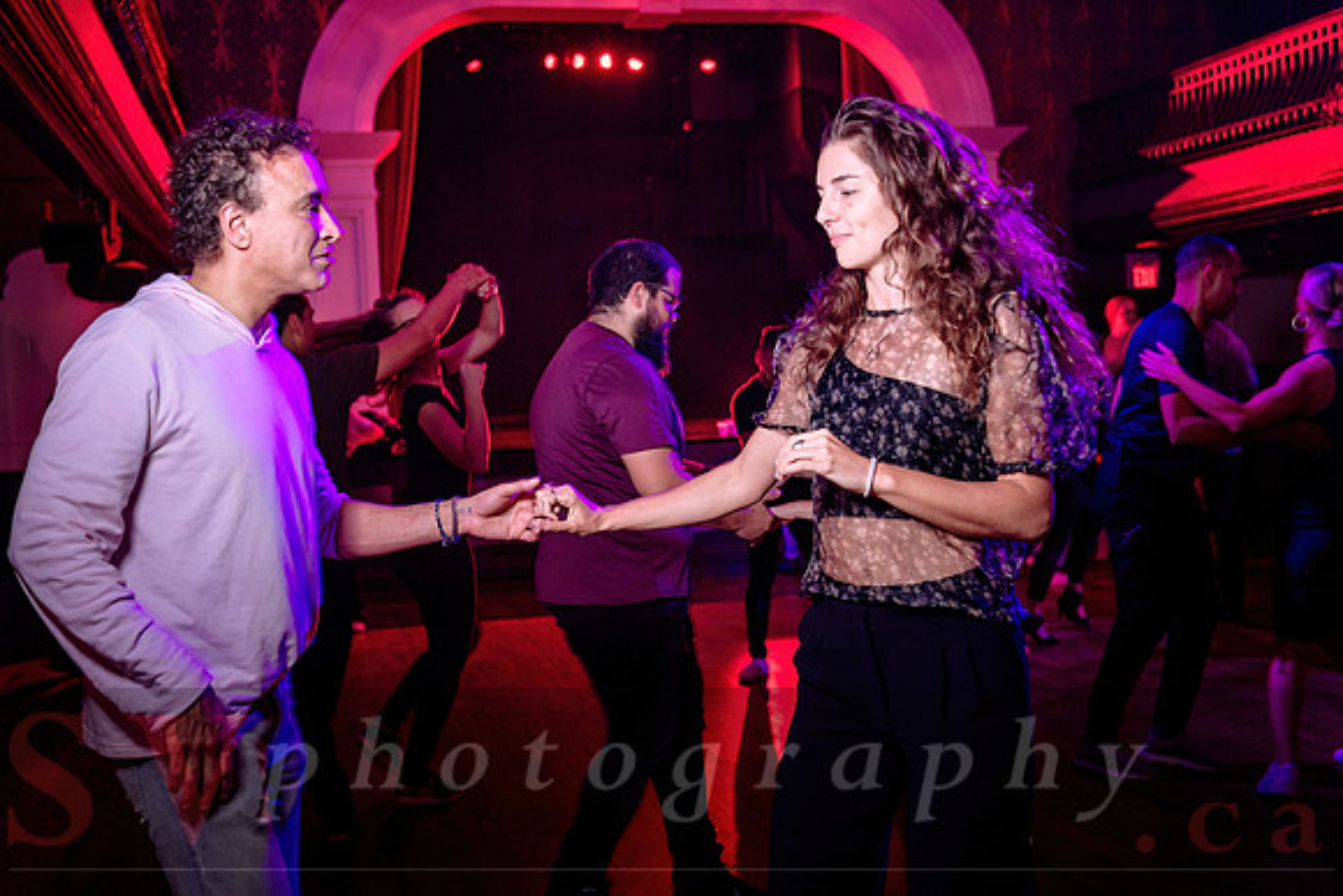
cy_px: 432
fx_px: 1543
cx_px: 627
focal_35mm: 41
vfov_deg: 32.4
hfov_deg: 47.0
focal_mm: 38
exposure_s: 1/60
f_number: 3.2
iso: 1000
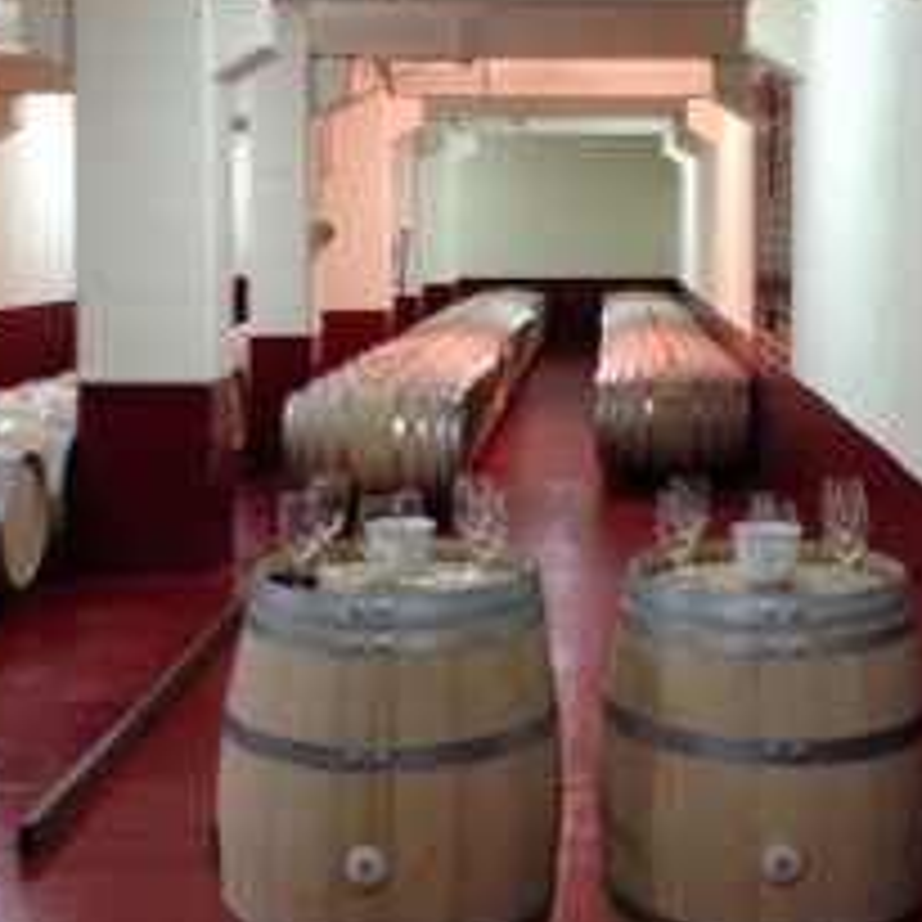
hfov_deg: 29.9
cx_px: 607
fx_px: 1718
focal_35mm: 57
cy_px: 270
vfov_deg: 29.7
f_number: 2.4
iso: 400
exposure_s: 1/17
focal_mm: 4.12
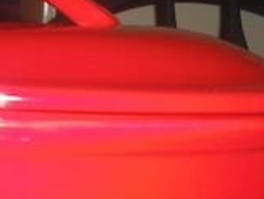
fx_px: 978
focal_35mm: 128
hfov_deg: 14.9
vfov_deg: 11.5
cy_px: 185
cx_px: -52
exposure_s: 1/60
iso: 100
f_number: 2.8
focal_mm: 6.2
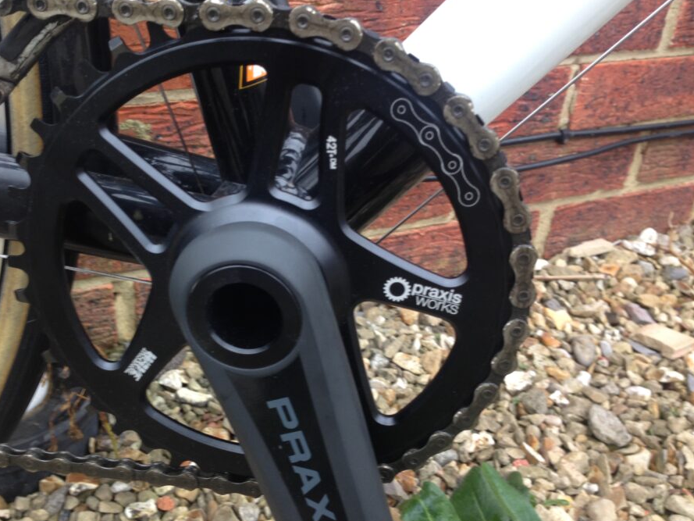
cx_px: 295
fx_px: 762
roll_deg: -3.0
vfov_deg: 37.7
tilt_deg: -30.3
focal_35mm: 38
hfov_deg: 48.8
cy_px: 270
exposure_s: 1/20
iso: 50
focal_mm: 4.12
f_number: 2.4
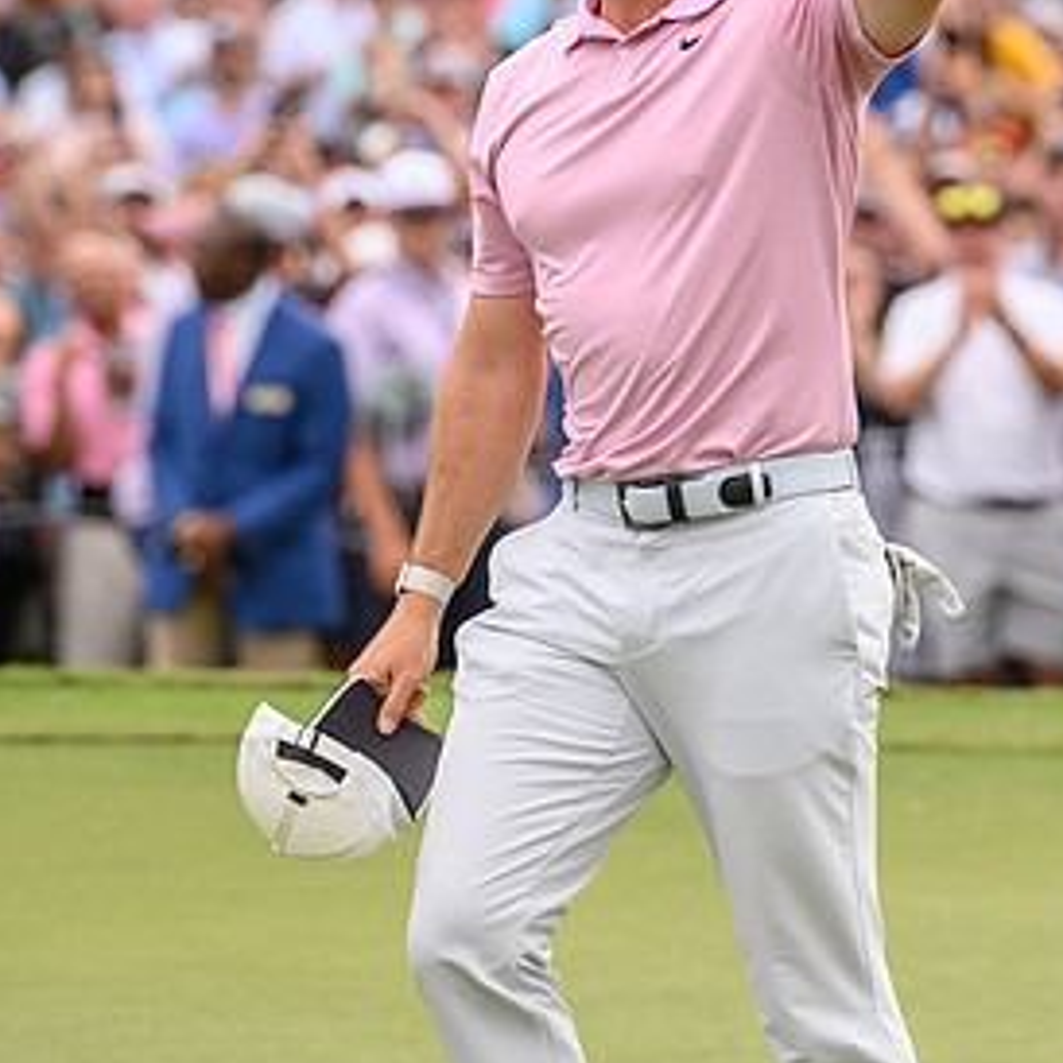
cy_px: 270
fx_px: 17753
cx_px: 698
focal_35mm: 511
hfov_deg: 3.4
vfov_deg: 3.4
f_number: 4
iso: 160
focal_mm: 200
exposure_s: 1/400
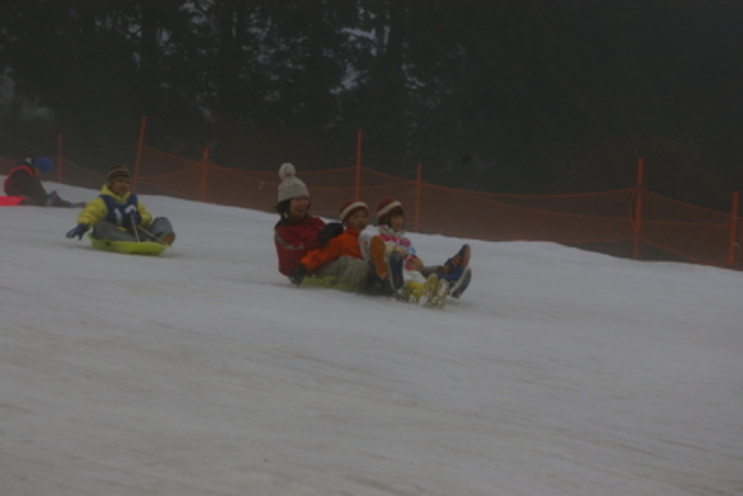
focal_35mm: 82
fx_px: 1703
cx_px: 372
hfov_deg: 24.6
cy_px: 248
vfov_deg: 16.6
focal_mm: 55
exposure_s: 1/350
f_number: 9.5
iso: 200
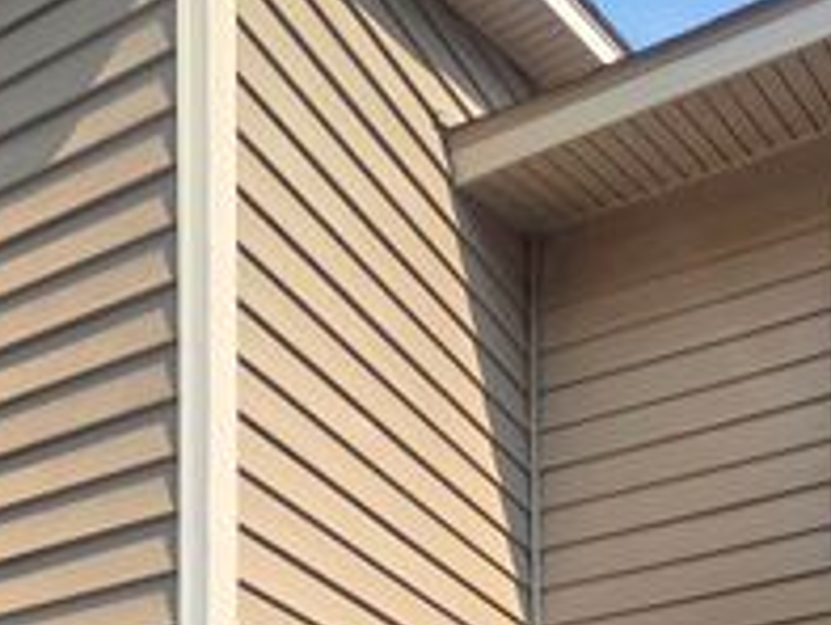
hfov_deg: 41.2
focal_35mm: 44
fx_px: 1057
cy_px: 1109
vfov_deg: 21.8
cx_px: 658
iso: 50
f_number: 2.2
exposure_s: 1/1915
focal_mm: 2.2
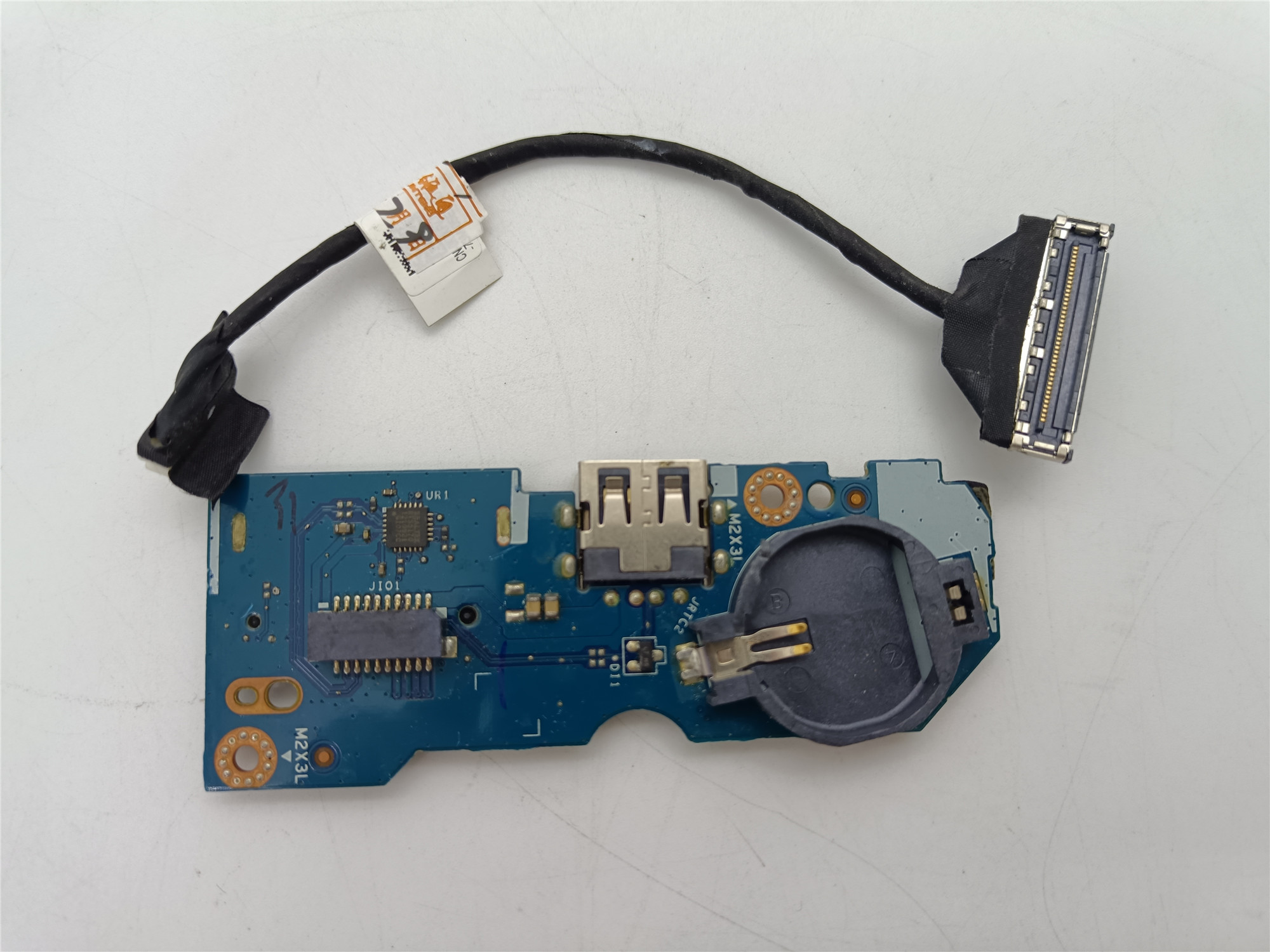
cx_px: 635
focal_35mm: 26
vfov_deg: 53.1
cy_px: 476
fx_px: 954
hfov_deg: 67.3
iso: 184
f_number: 1.8
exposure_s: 1/100
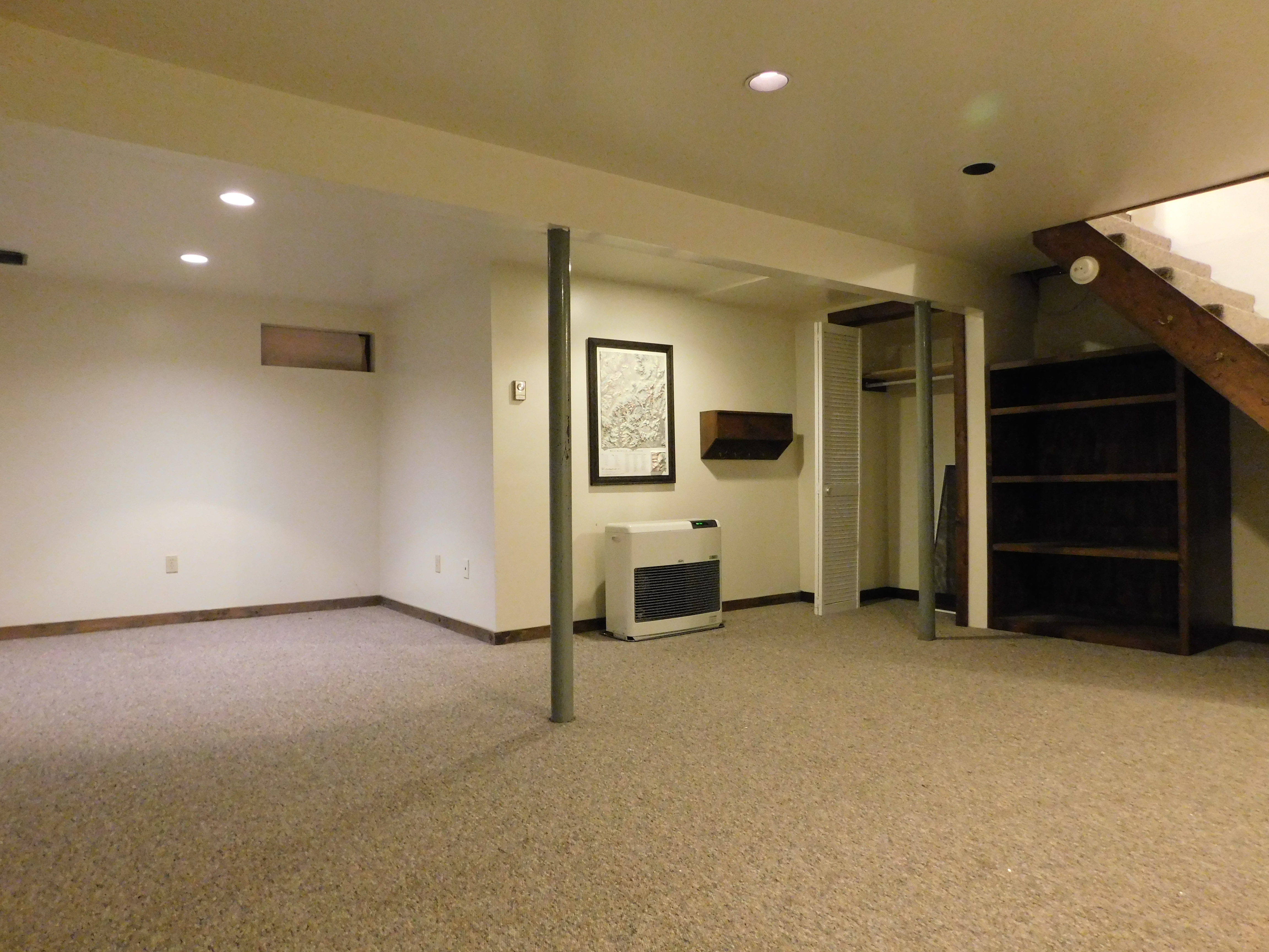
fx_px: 843
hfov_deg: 73.9
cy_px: 476
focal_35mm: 23
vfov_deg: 58.9
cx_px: 634
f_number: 3
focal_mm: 4
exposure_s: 1/6
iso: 800
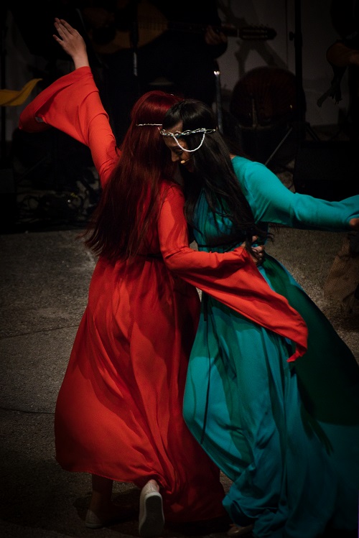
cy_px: 269
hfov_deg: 4.6
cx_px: 180
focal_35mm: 300
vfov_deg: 6.9
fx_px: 4483
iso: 5000
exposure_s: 1/500
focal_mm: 300
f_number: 6.3
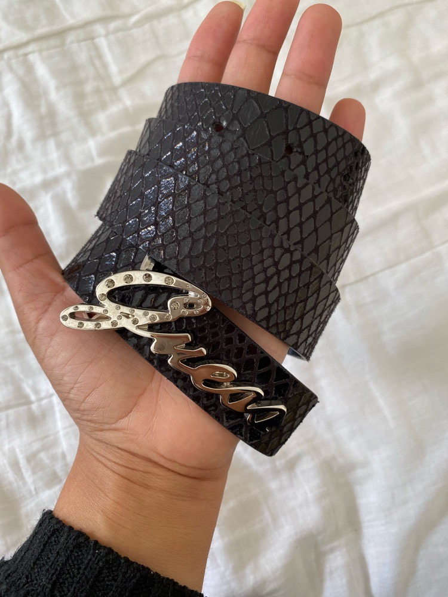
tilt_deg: -69.9
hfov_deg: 53.1
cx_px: 224
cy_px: 298
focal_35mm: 26
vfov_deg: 67.3
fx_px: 449
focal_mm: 4.25
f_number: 1.8
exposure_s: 1/69
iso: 125
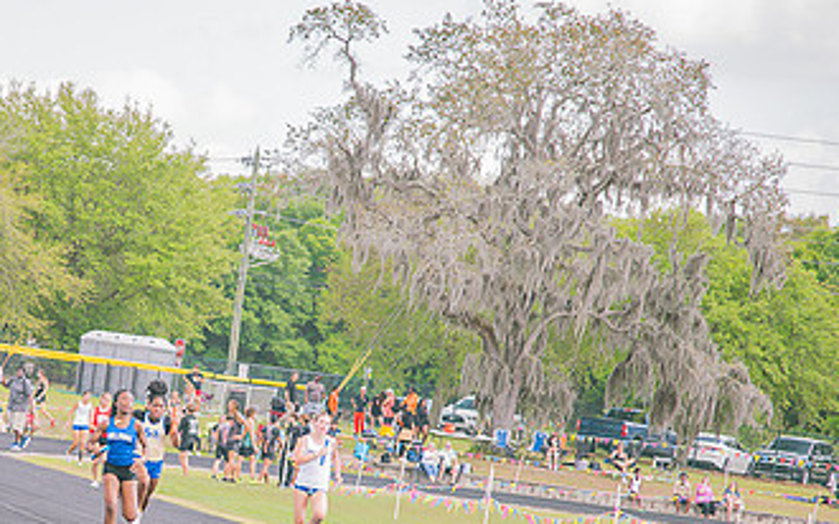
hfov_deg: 9.7
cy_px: 440
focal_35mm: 215
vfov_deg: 6.1
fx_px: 4914
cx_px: 203
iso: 200
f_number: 4
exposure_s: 1/200
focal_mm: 120
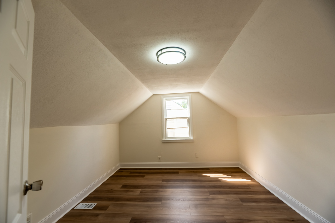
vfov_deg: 81.3
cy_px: 112
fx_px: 130
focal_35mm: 14
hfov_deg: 104.2
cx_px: 168
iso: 800
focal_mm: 14
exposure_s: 1/1250
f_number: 7.1
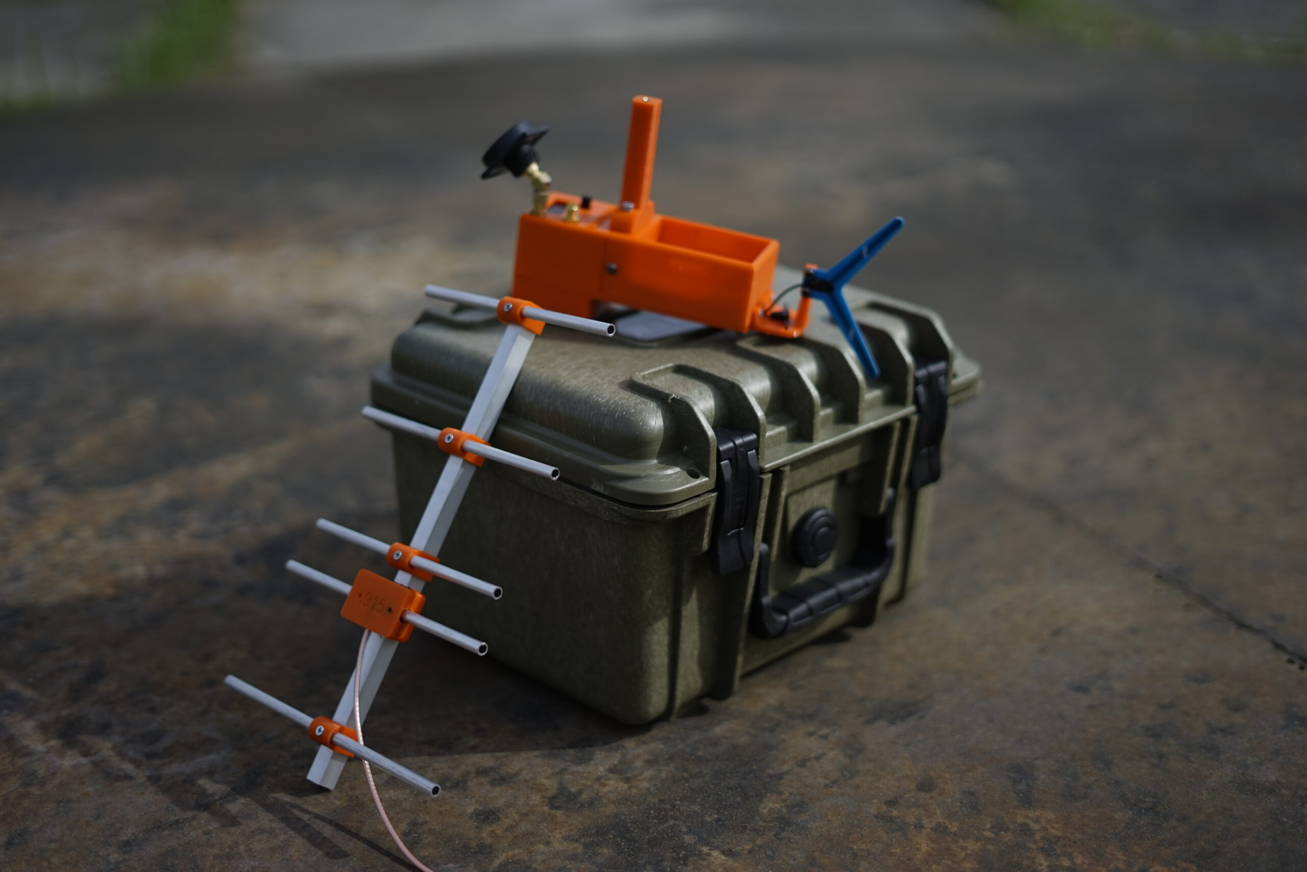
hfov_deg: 39.6
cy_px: 436
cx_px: 654
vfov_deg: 27.0
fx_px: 1815
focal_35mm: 50
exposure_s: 1/2500
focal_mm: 50
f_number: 1.8
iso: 50
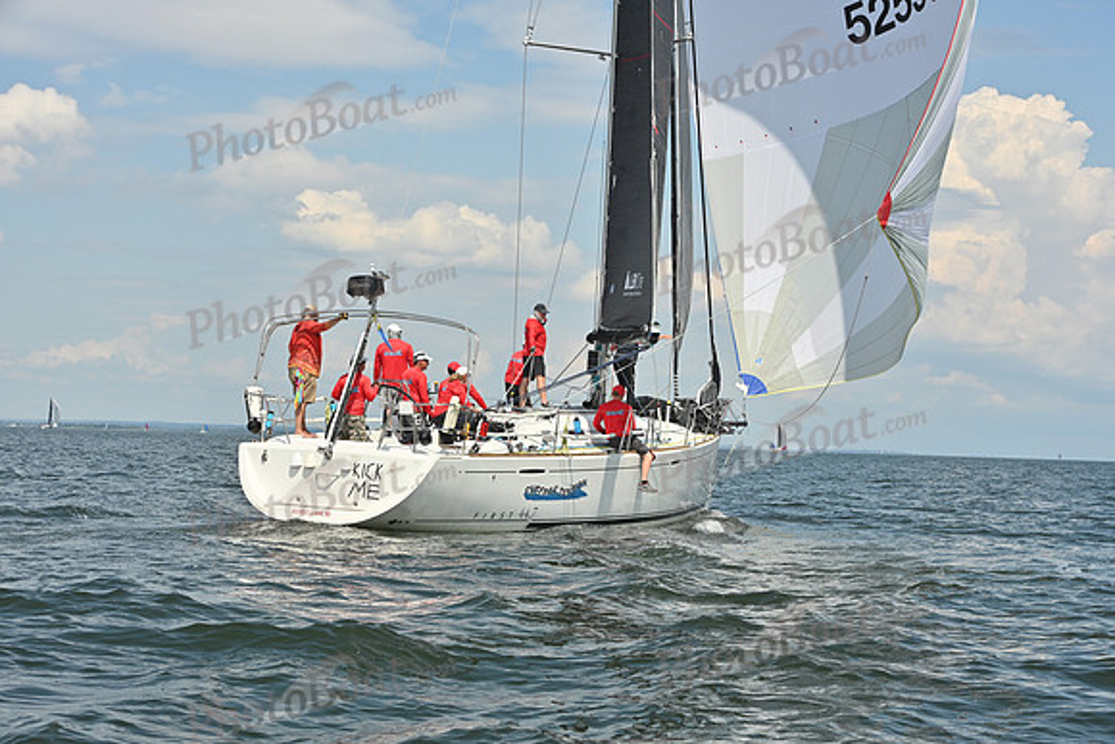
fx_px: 2168
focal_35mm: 70
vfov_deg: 19.5
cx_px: 558
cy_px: 372
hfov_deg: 28.8
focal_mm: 70
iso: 320
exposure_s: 1/1600
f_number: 10
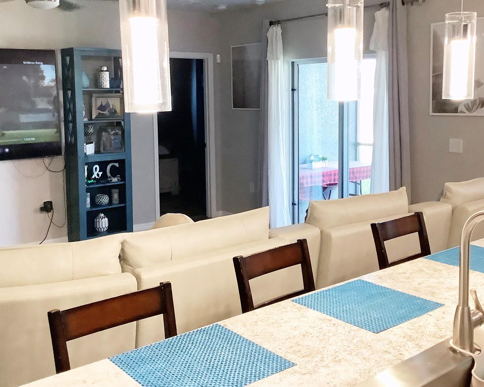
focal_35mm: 40
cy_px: 152
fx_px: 573
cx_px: 255
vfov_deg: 37.2
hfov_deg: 45.8
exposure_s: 1/60
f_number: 2.4
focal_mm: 3.3
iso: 320
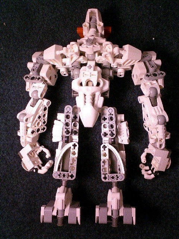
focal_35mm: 37
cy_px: 120
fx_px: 255
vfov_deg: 50.1
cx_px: 90
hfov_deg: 38.7
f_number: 3.5
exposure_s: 1/100
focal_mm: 5.6
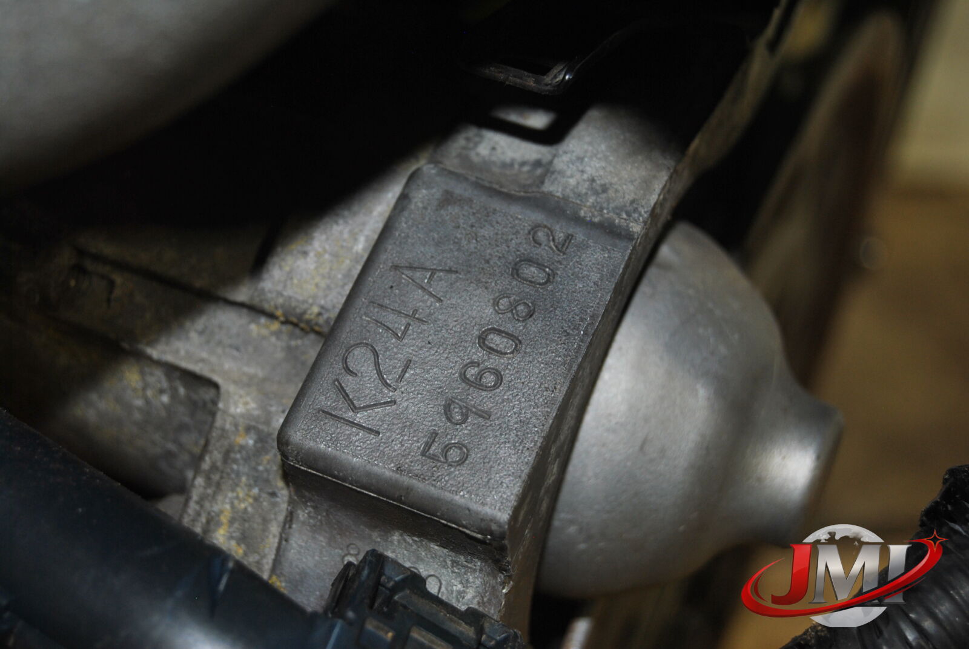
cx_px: 484
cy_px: 324
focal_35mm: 82
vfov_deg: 16.6
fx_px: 2223
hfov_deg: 24.6
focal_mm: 55
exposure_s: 1/60
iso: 200
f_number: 5.6
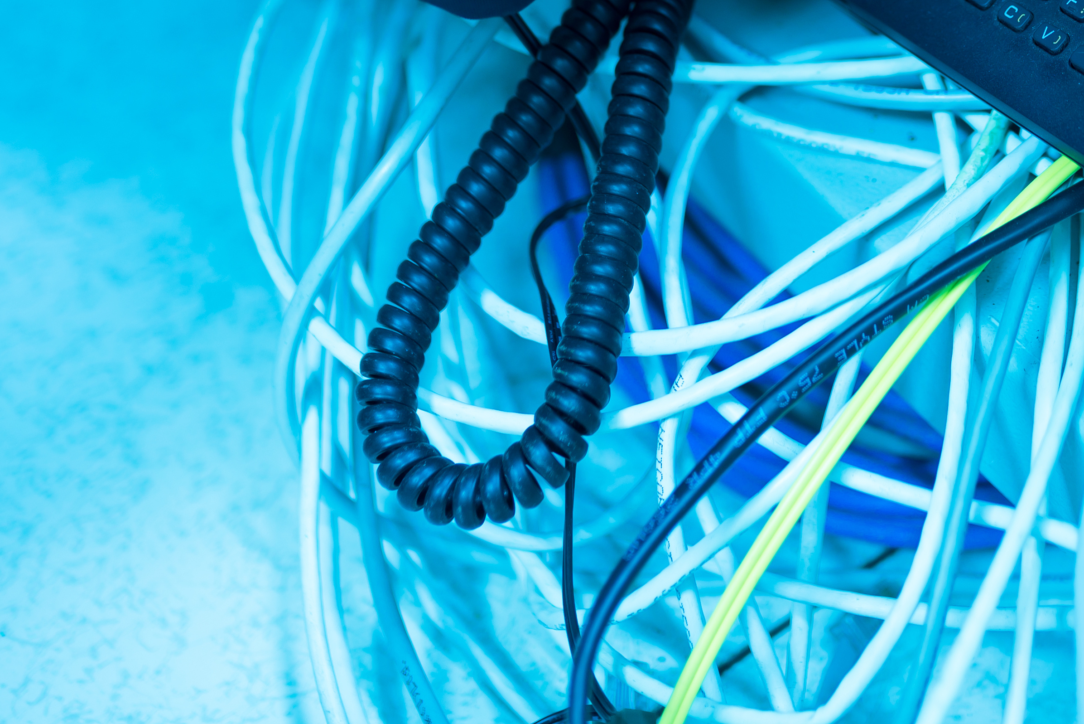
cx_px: 919
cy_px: -183
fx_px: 2650
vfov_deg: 14.9
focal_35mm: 88
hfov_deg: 22.7
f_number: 2
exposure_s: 1/5
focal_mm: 35
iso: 200
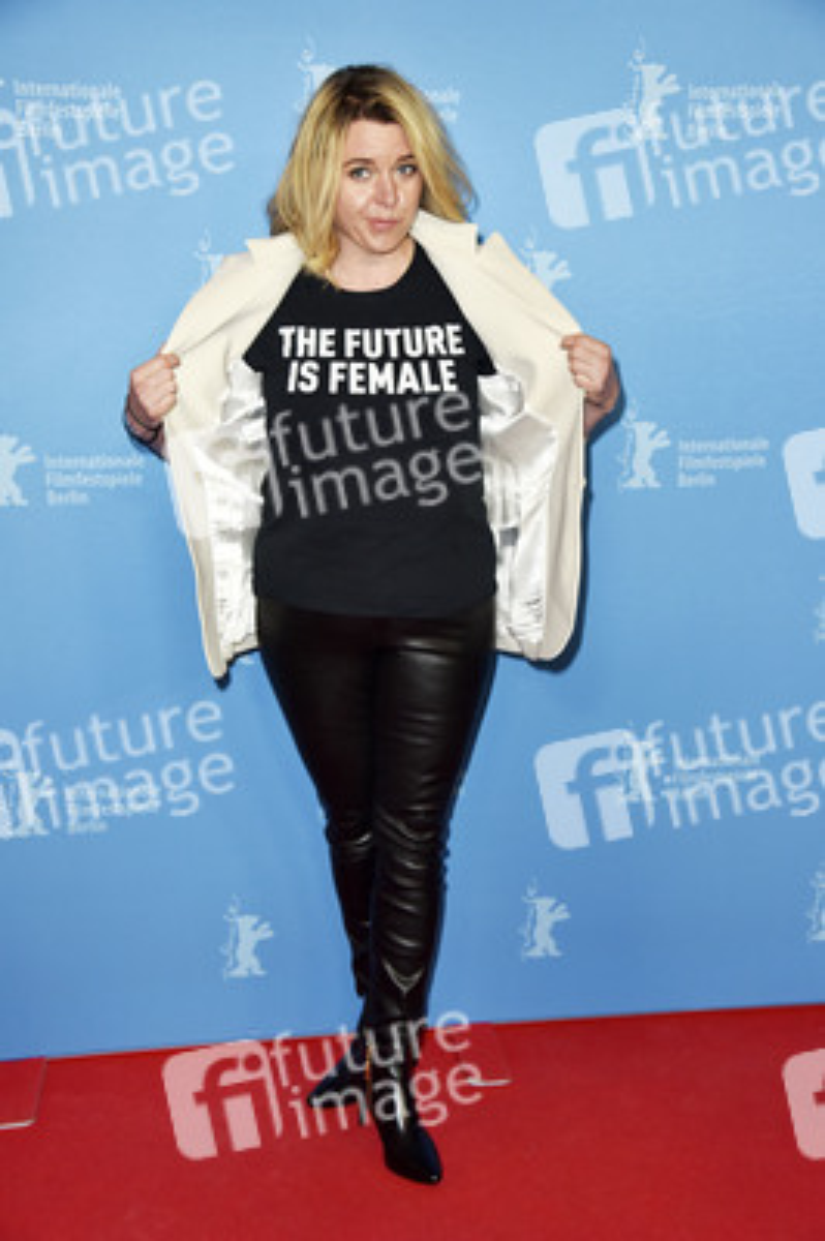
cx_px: 412
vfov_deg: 41.1
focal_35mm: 48
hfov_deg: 28.0
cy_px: 620
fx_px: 1653
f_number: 5.6
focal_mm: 48
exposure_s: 1/125
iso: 800
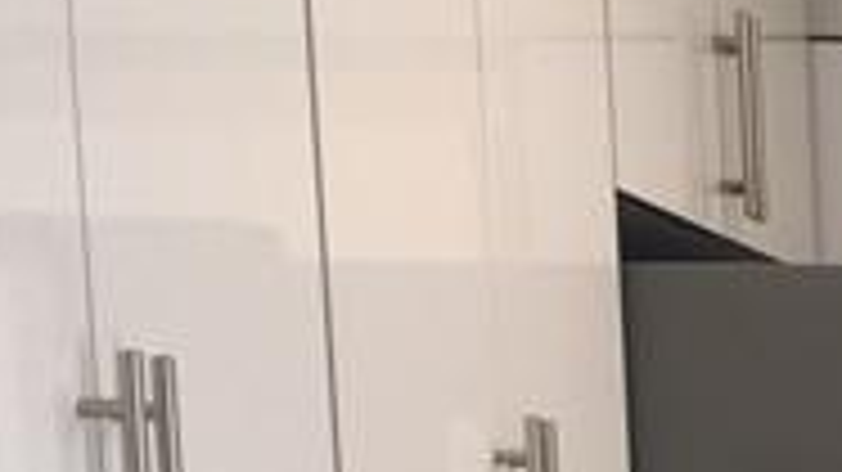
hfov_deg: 11.0
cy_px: 1223
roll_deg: -0.8
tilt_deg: -8.2
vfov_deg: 6.6
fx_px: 3861
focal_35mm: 173
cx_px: 1846
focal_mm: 4.15
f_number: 2.2
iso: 32
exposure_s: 1/60
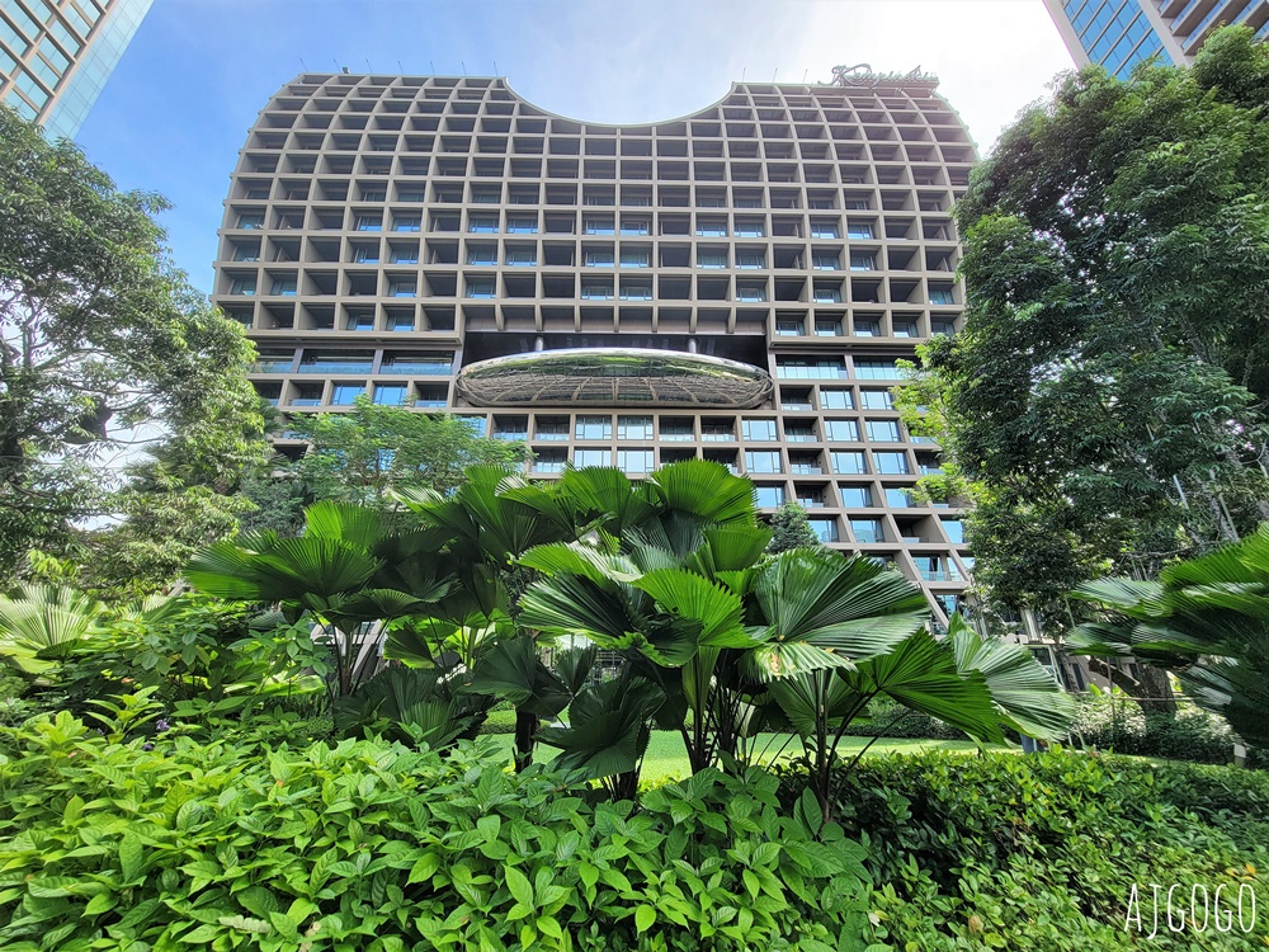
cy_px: 476
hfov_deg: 106.2
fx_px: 477
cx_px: 634
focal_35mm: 13
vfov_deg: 89.9
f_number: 2.2
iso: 50
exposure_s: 1/371
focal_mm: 2.2
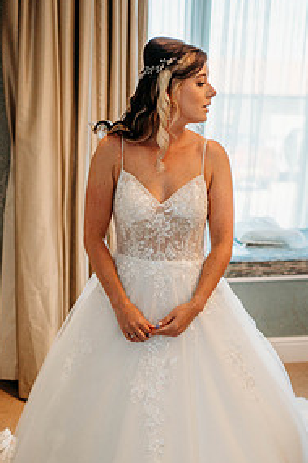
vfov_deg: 35.7
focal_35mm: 55
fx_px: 707
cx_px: 134
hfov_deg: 24.5
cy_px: 329
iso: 400
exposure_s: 1/1000
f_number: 1.8
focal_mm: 35
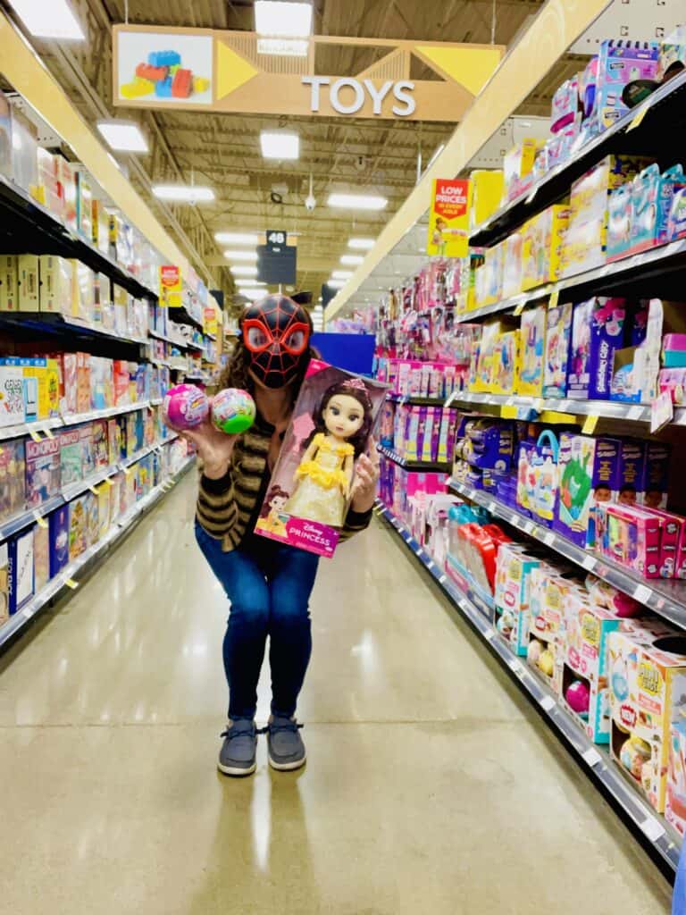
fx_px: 793
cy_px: 458
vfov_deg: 60.0
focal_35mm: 30
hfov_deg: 46.8
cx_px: 343
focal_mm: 2.71
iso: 200
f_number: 2.2
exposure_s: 1/60
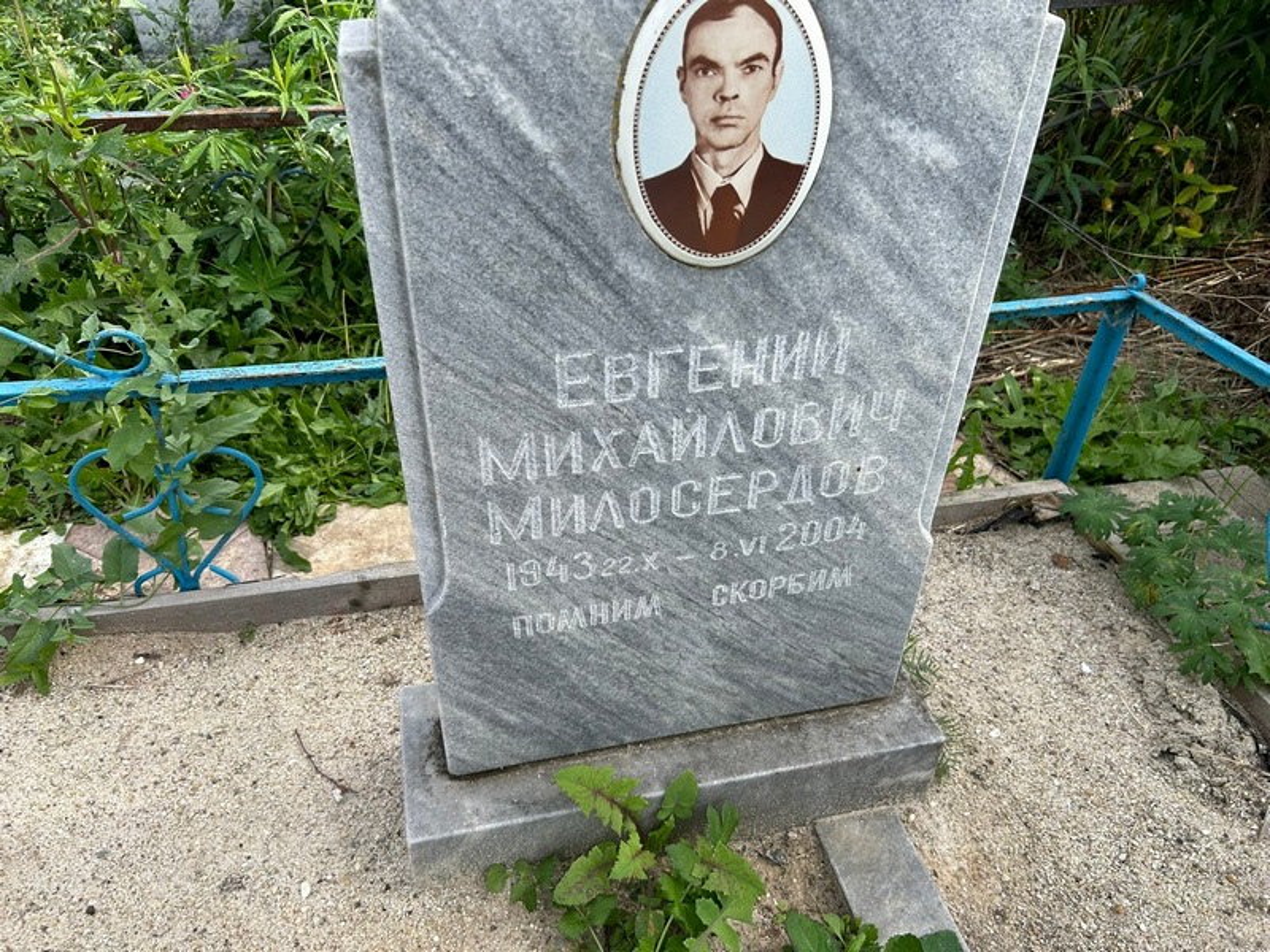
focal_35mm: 26
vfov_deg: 53.1
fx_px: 954
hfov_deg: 67.3
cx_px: 635
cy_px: 476
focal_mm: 5.7
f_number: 1.5
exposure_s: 1/1183
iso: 50
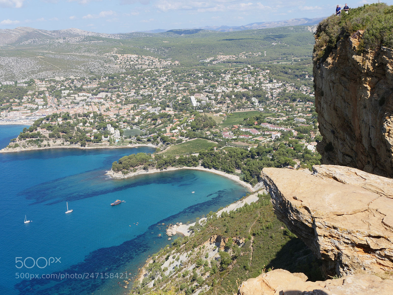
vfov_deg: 37.7
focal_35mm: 38
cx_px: 196
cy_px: 148
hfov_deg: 49.0
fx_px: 431
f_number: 7.1
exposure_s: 1/400
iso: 200
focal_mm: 19
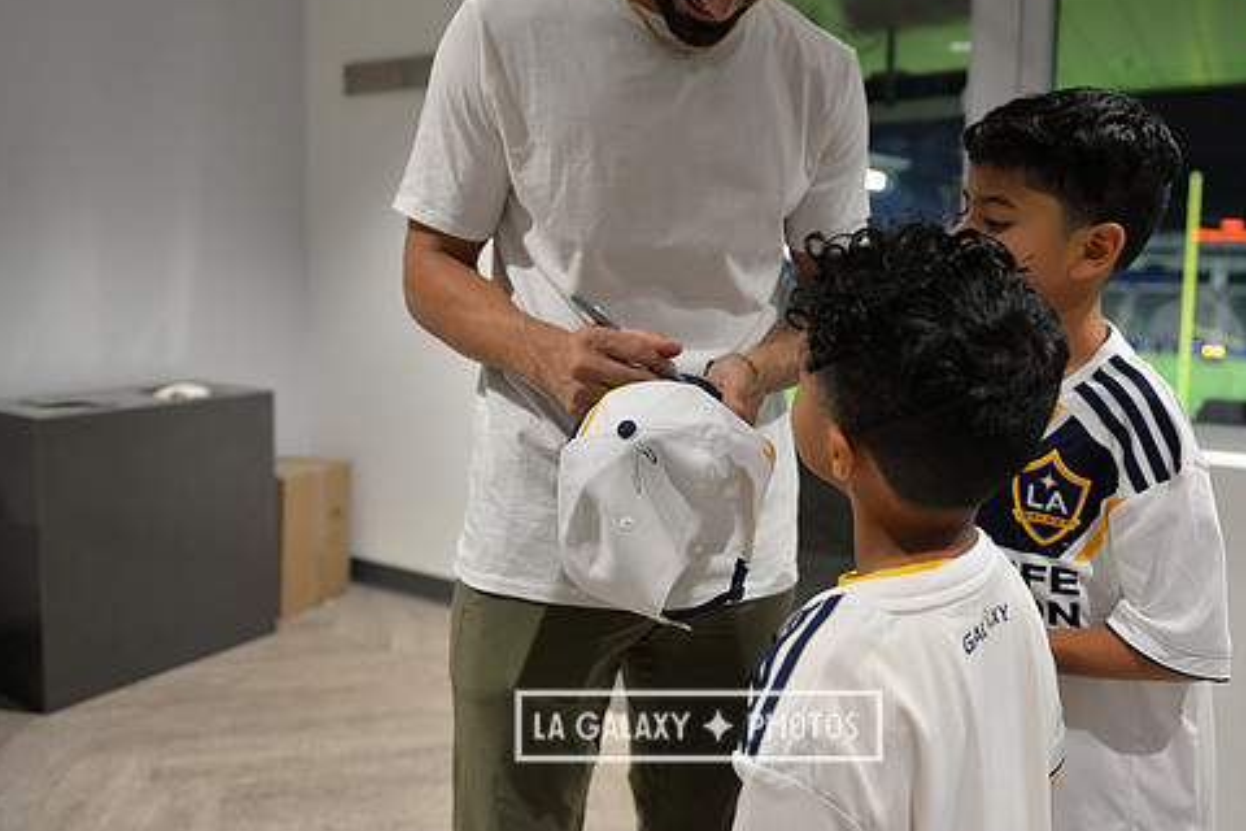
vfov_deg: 44.7
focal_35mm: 29
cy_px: 336
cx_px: 698
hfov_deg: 63.5
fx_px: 1004
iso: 800
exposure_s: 1/80
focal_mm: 24
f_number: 2.8
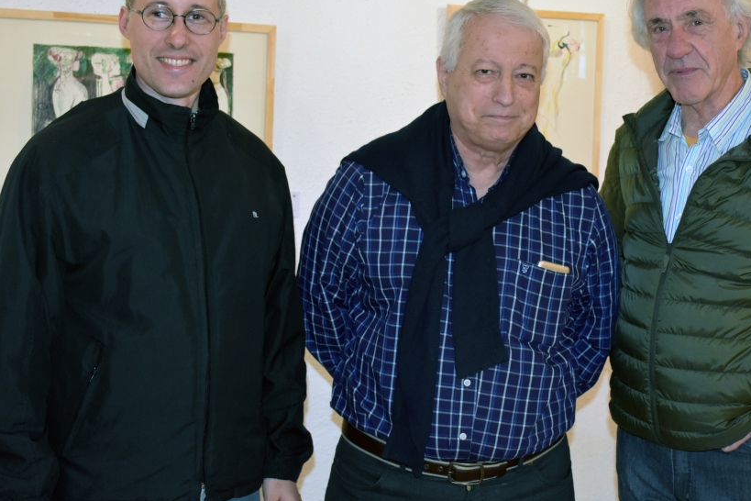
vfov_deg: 22.6
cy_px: 192
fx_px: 1252
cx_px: 468
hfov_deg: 33.2
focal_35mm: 60
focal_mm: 32
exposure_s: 1/60
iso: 1600
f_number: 5.6
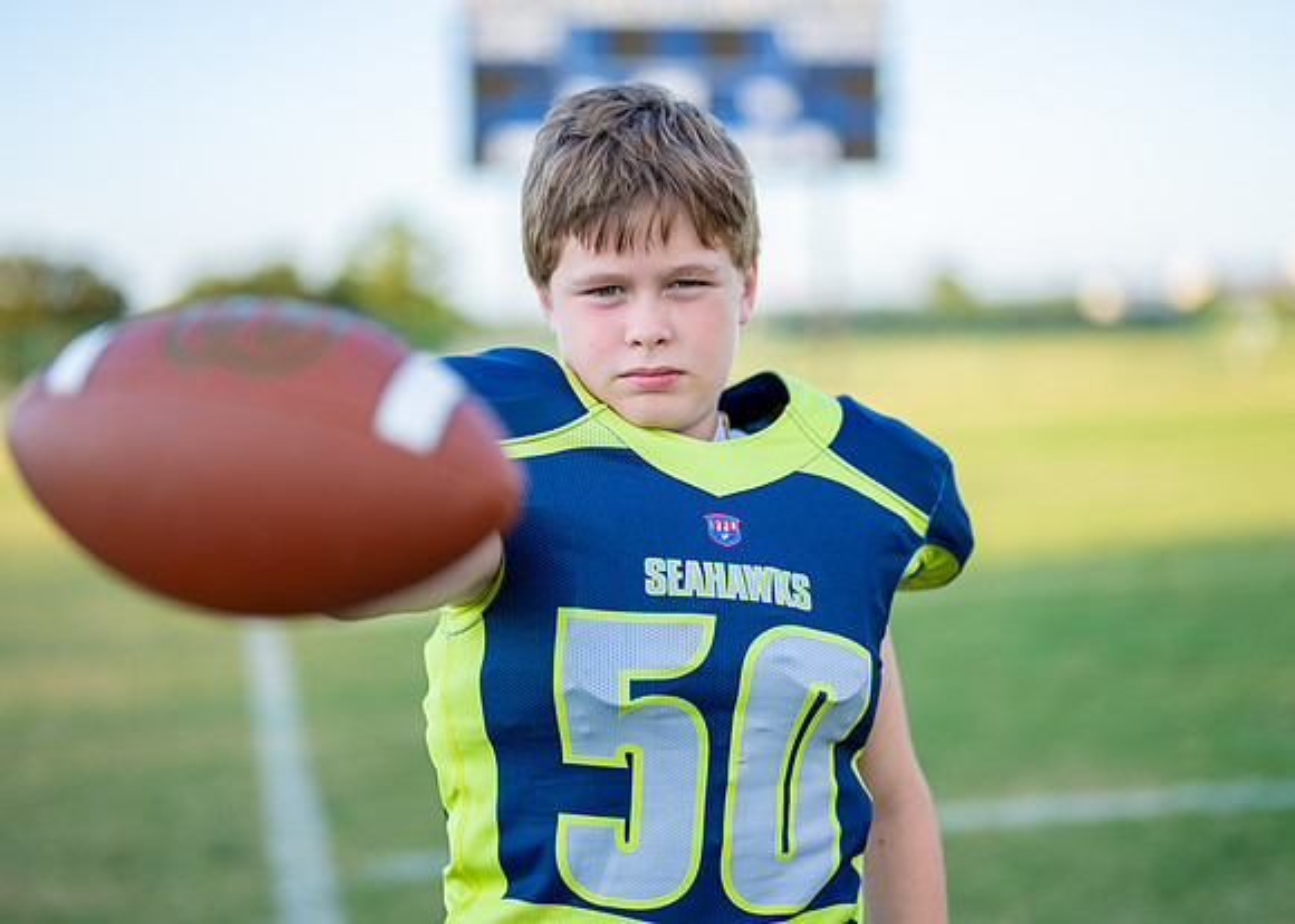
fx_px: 2335
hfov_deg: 31.0
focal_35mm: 64
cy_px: 413
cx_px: 672
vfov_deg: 22.4
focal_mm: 50
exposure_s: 1/2000
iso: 100
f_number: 1.2
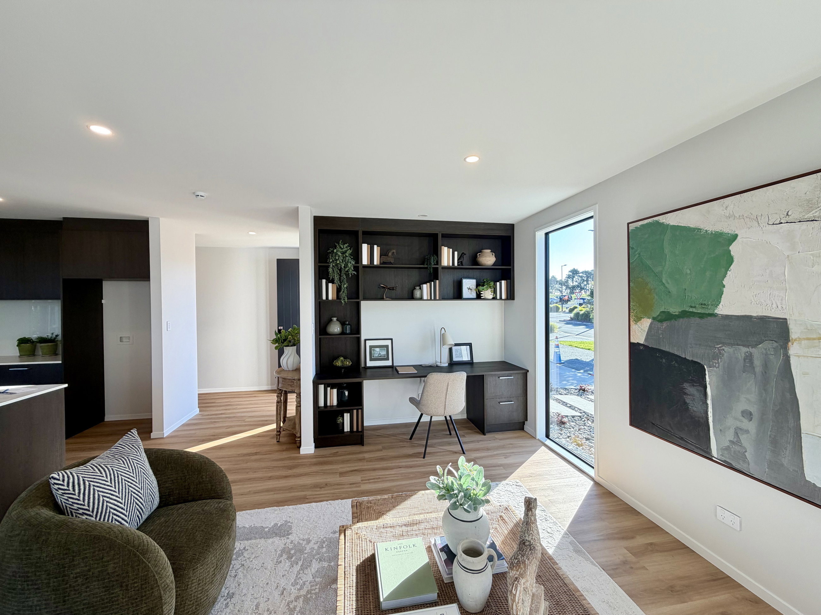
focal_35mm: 14
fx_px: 332
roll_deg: +0.9
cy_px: 308
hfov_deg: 102.1
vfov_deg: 85.7
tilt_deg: +0.2
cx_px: 410
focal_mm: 2.22
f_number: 2.2
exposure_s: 1/100
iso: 40
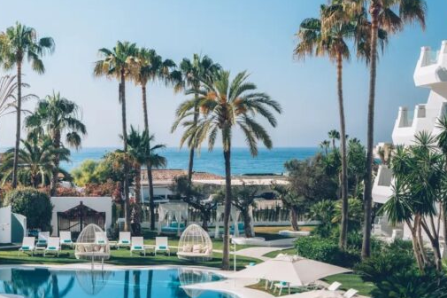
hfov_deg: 27.9
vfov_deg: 19.1
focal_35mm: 71
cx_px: 88
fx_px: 881
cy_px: 185
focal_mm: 35
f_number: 7.1
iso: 100
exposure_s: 1/200
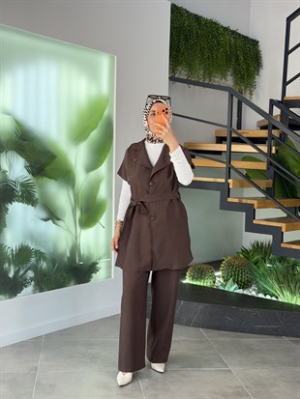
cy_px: 200
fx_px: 554
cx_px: 150
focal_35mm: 48
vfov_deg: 39.6
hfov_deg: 30.3
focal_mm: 6.76
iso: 64
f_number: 1.78
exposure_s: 1/172
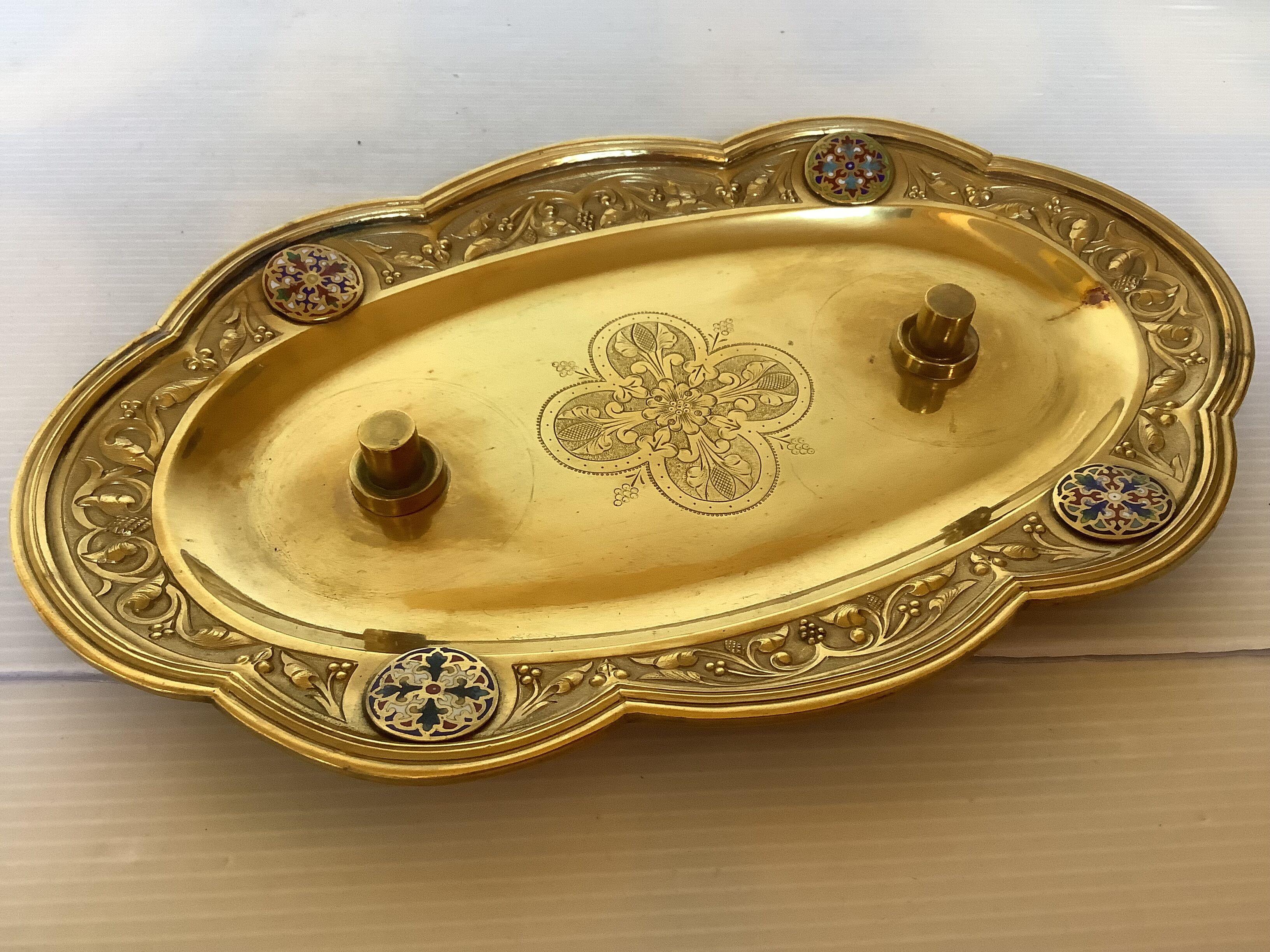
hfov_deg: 58.4
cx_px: 635
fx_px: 1137
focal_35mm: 31
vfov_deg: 45.4
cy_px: 476
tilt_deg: -49.4
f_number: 2.4
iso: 200
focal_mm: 3.3
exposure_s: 1/50
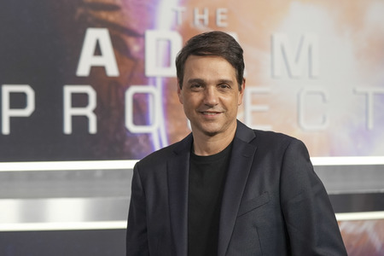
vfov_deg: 11.1
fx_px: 1312
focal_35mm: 123
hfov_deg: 16.7
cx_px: 192
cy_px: 128
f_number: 5.6
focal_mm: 123
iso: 5000
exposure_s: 1/400
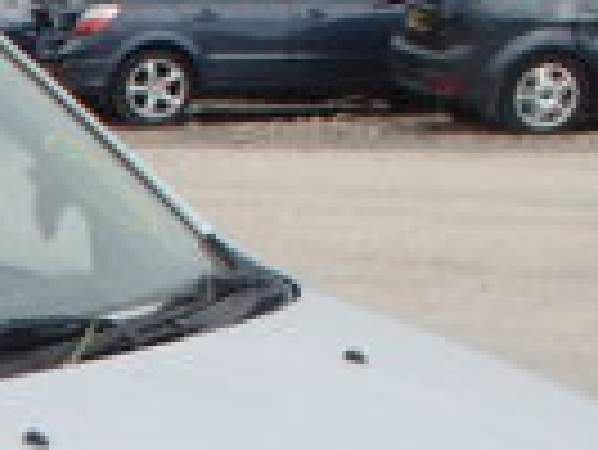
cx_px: -454
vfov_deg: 10.6
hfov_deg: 13.3
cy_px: 698
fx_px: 2334
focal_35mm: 135
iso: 100
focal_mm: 5
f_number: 3.9
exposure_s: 1/640
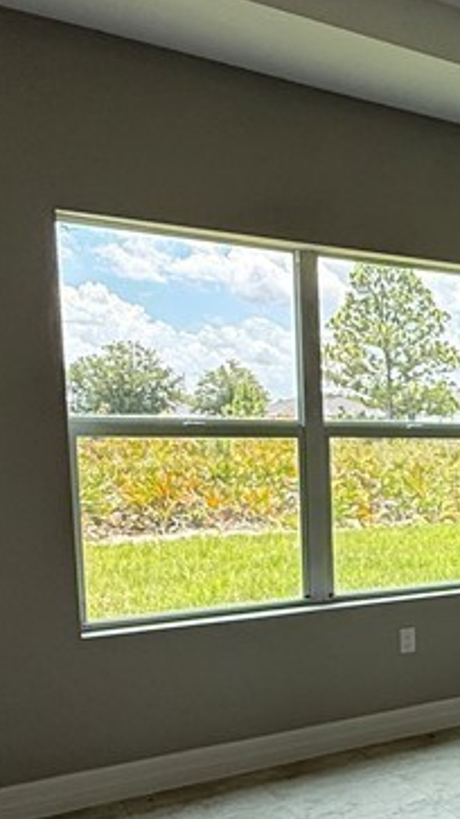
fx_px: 933
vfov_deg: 46.8
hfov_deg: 22.3
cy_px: 530
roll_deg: -1.1
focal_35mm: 43
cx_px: 706
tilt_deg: -4.6
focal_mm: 2.22
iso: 64
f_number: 2.2
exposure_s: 1/171
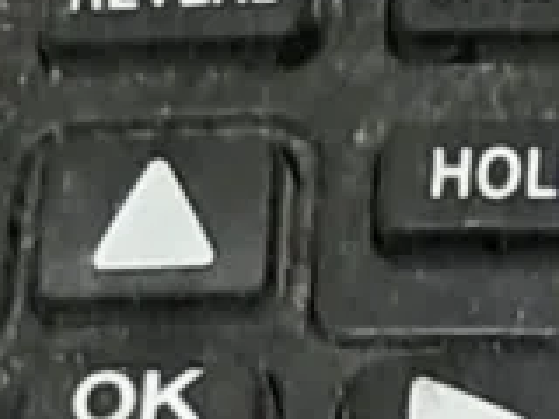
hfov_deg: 17.8
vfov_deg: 13.7
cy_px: 311
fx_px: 1744
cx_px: 21
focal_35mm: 108
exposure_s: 1/50
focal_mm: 4
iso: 250
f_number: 1.8
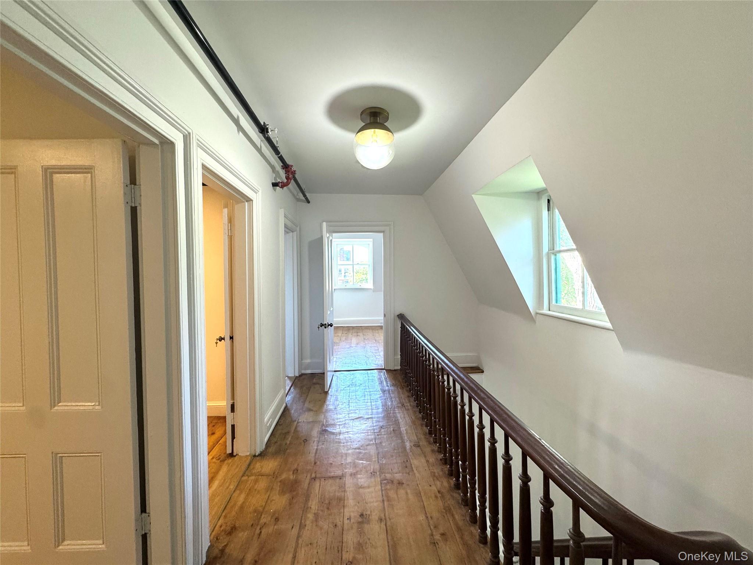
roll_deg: +0.3
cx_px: 376
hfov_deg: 102.1
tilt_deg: -2.3
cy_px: 282
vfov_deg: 85.7
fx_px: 305
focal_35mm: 14
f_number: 2.2
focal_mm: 2.22
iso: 200
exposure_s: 1/120
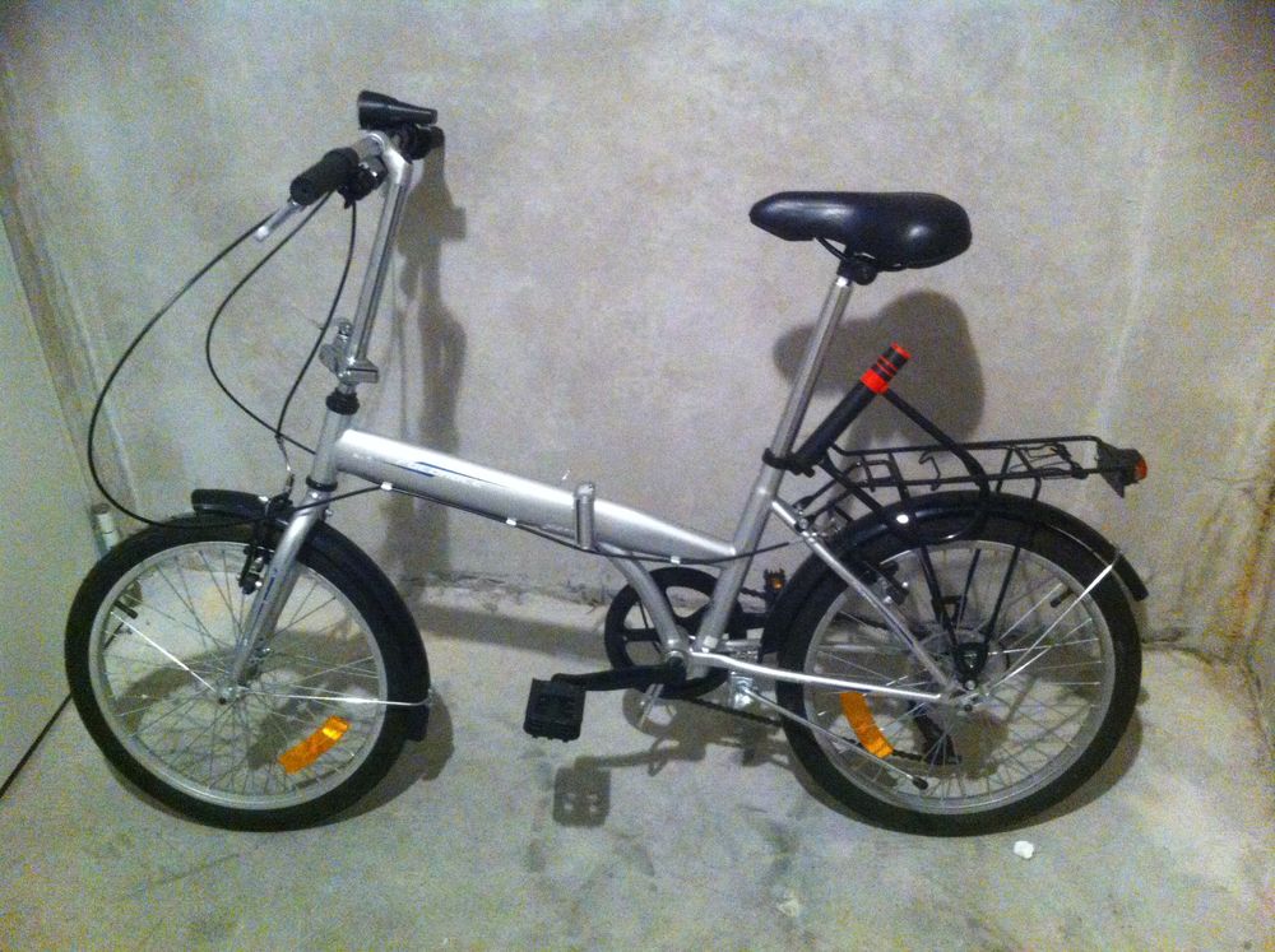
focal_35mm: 35
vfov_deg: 40.6
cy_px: 476
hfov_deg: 52.7
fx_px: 1287
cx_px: 638
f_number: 2.8
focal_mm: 3.85
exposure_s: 1/15
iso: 800
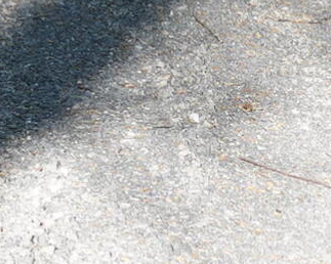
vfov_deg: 6.6
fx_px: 2046
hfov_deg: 9.1
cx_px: -129
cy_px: -561
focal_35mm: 209
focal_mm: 16
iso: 100
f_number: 5.6
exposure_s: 1/80
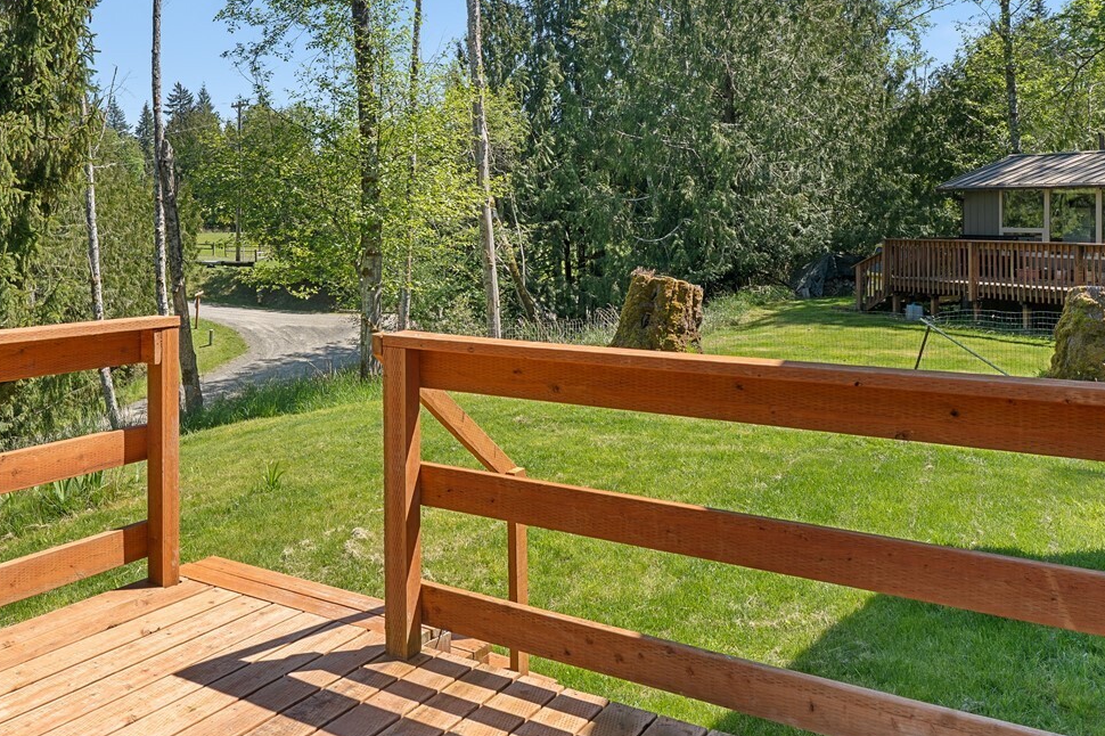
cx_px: 330
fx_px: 1074
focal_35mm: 35
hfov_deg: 52.9
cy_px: 210
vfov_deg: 37.2
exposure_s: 1/30
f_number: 8
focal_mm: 20
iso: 320
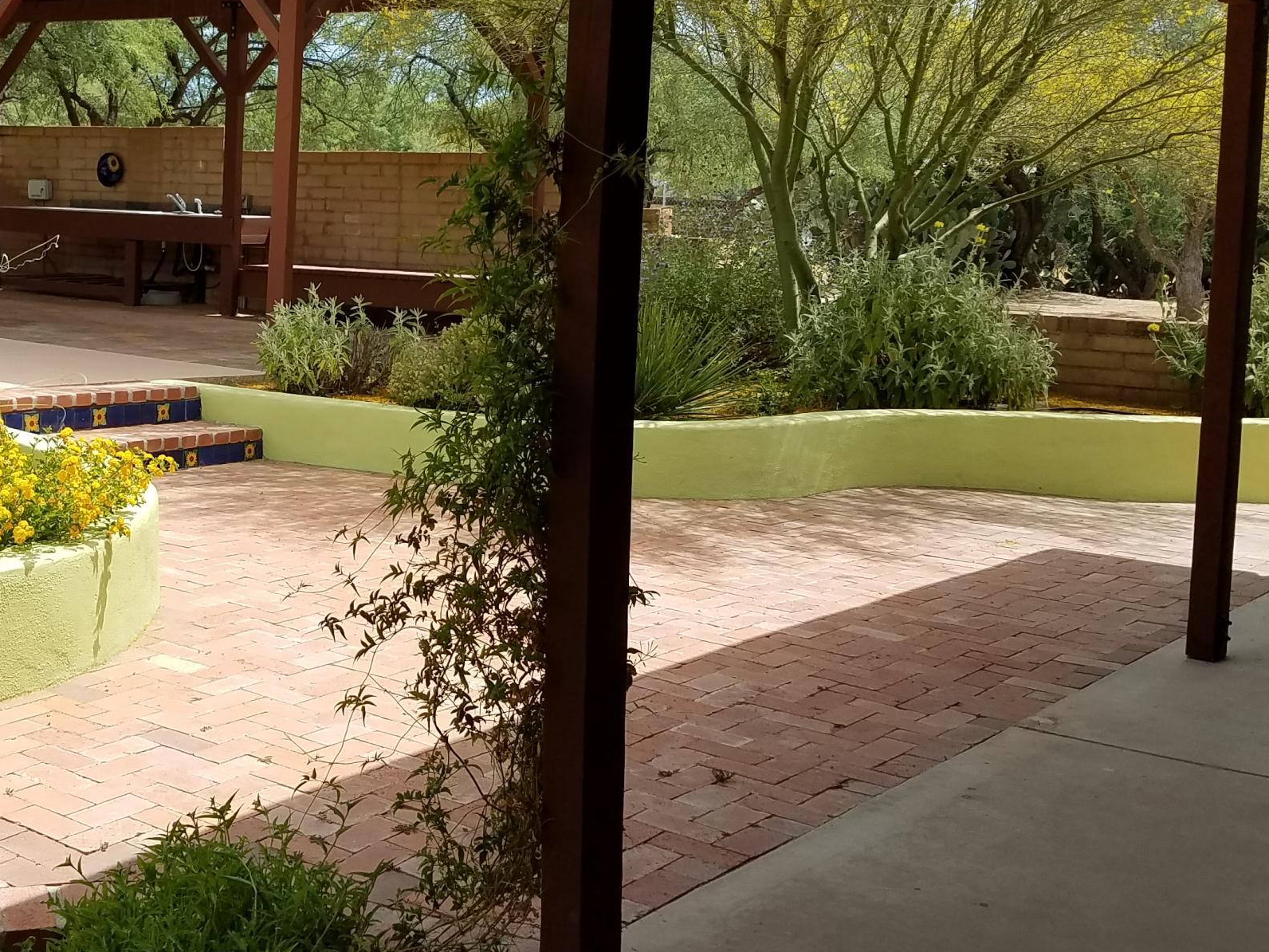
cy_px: 313
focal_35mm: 49
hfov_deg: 38.0
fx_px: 1796
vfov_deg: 29.5
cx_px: 330
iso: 50
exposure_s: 1/2216
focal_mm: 4.2
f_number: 1.7
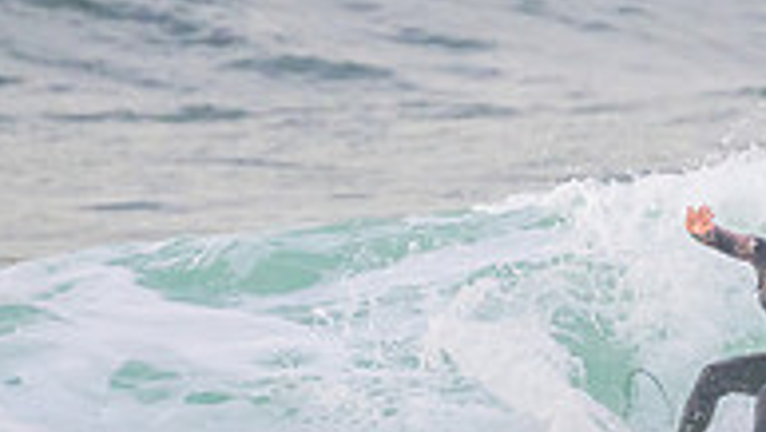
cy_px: 476
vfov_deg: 0.6
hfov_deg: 1.1
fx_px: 38365
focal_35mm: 1887
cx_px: 945
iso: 500
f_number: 5.6
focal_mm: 400
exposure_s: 1/2500
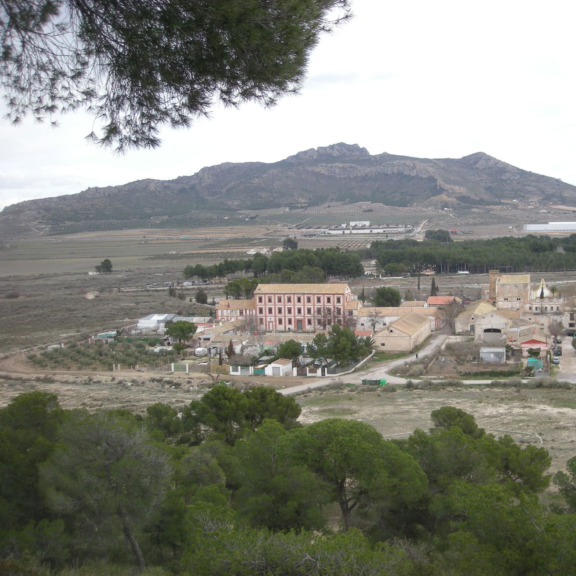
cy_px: 288
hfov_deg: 39.6
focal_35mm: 42
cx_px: 383
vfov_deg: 40.0
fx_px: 791
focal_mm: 5.7
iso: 50
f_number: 2.8
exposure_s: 1/336
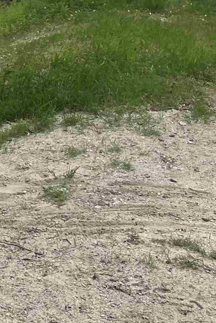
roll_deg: -0.2
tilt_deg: -9.9
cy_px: -13
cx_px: -183
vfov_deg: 20.4
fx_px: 864
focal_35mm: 96
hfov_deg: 12.8
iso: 32
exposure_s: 1/979
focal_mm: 4.2
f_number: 1.6
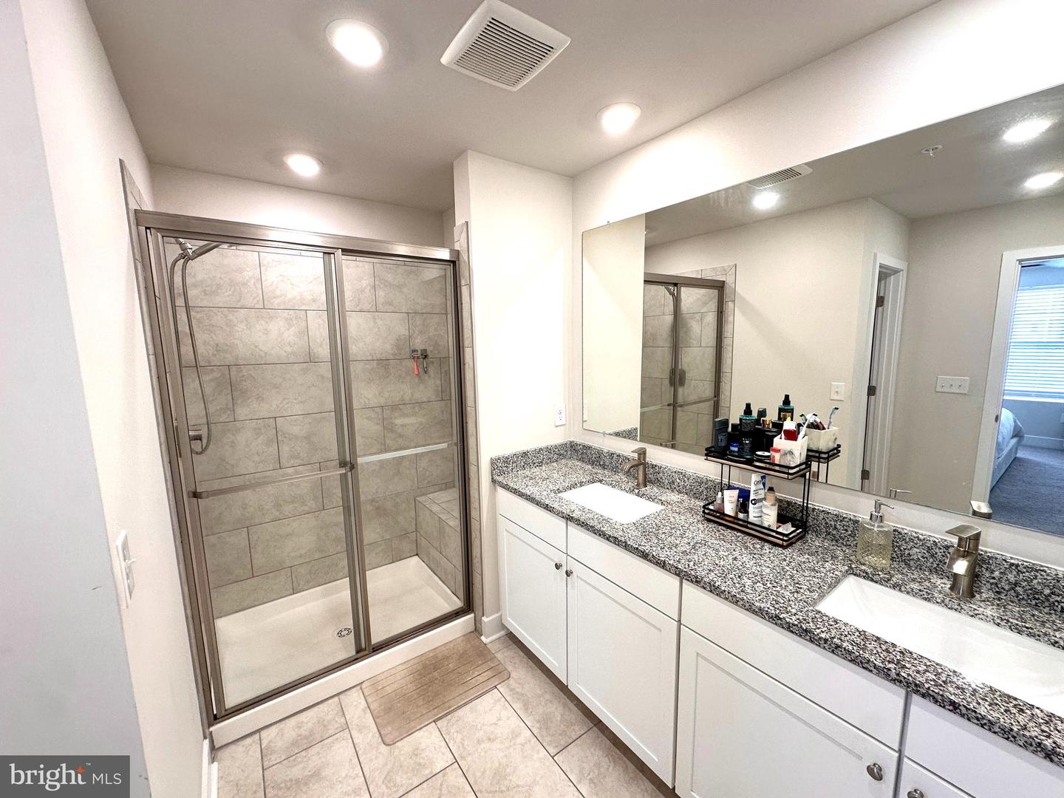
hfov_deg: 102.1
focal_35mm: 14
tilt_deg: -7.1
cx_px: 532
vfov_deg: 85.7
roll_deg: +0.8
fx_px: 430
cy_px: 399
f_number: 2.2
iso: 125
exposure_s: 1/120
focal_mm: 2.22
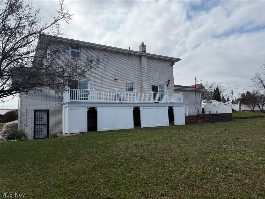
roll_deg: +1.9
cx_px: 132
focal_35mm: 24
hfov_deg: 71.6
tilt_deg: +4.3
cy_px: 100
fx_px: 184
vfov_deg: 56.8
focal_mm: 6.76
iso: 80
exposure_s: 1/8130
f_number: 1.78
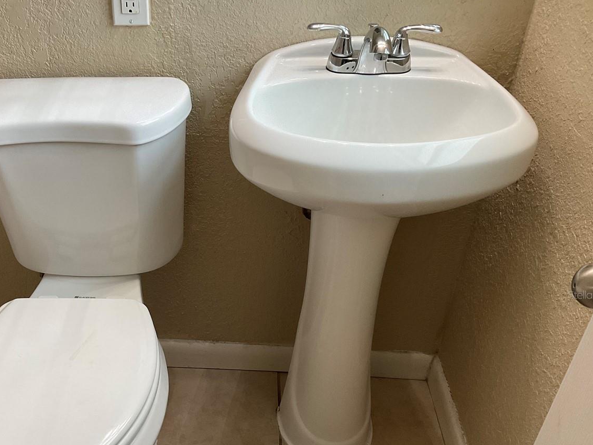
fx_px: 702
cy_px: 295
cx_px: 199
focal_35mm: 41
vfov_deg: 34.8
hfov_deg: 45.1
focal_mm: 3
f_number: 1.8
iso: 100
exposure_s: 1/60
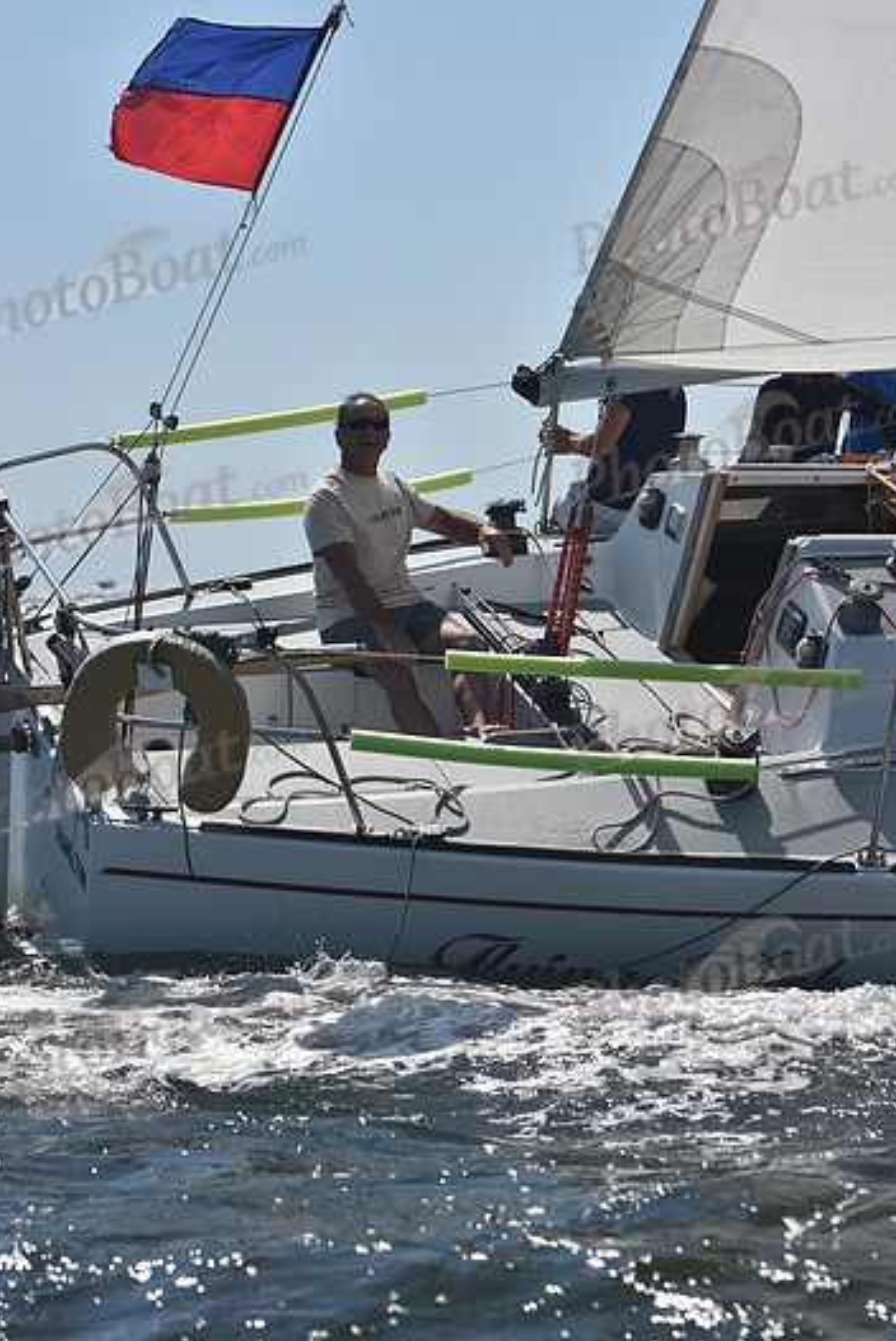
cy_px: 613
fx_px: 4101
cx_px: 439
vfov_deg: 18.6
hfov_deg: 12.5
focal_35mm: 110
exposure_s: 1/1000
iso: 250
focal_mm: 100
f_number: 7.1
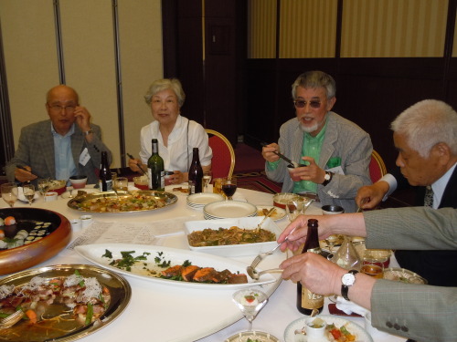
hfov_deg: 55.4
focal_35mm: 33
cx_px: 228
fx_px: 436
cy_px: 171
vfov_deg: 42.9
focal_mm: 5.9
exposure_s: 1/30
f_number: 4
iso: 200
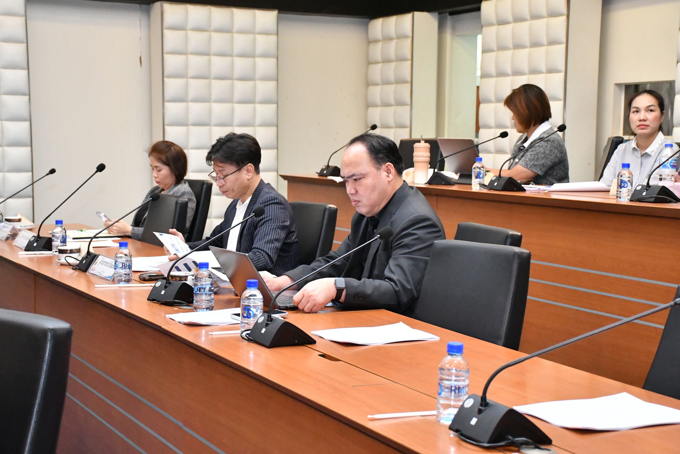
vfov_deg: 22.6
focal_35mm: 60
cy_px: 227
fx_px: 1133
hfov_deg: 33.4
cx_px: 340
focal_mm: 40
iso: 5000
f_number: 5.6
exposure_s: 1/160
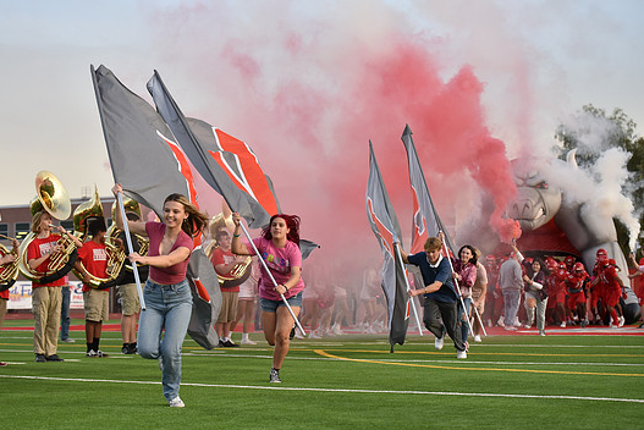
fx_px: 1378
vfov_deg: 17.7
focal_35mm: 77
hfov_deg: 26.3
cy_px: 233
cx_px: 308
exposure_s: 1/640
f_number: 2.8
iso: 640
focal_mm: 70
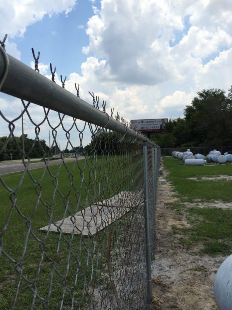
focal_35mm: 30
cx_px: 116
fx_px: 268
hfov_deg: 46.8
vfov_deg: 60.0
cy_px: 155
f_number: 2.2
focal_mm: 4.12
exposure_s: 1/2933
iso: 32
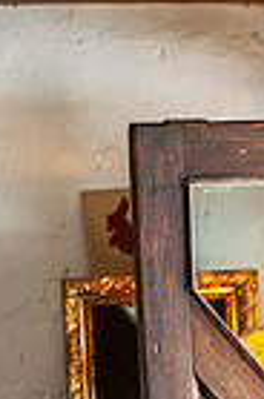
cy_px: 540
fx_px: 1791
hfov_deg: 8.3
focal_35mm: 162
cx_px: 357
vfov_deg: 12.3
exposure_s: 1/50
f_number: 2.8
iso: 1000
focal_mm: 50
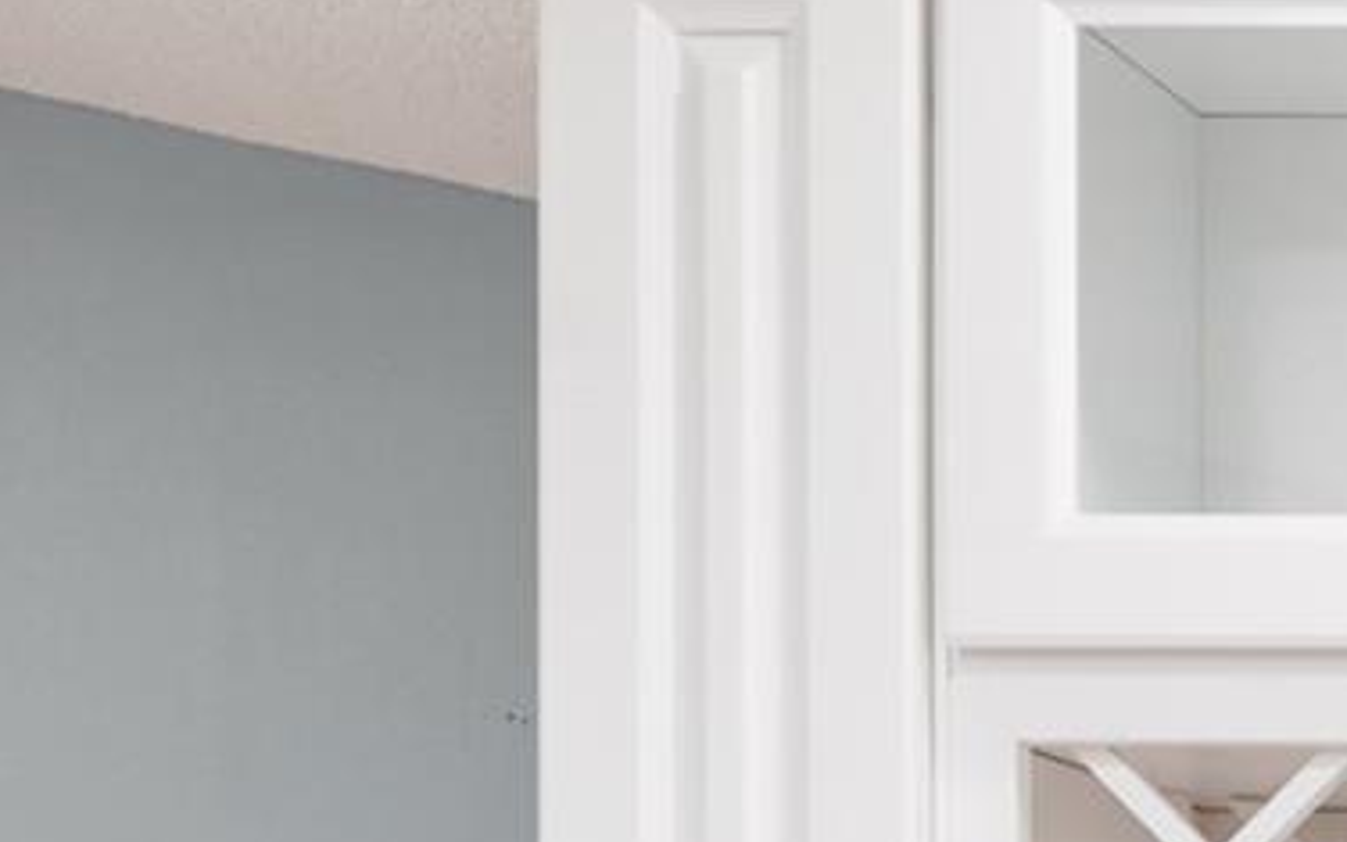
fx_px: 3484
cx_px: 2805
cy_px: 1372
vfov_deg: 12.8
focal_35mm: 95
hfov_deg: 16.1
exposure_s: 1/4
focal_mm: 21.9
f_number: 8
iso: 125
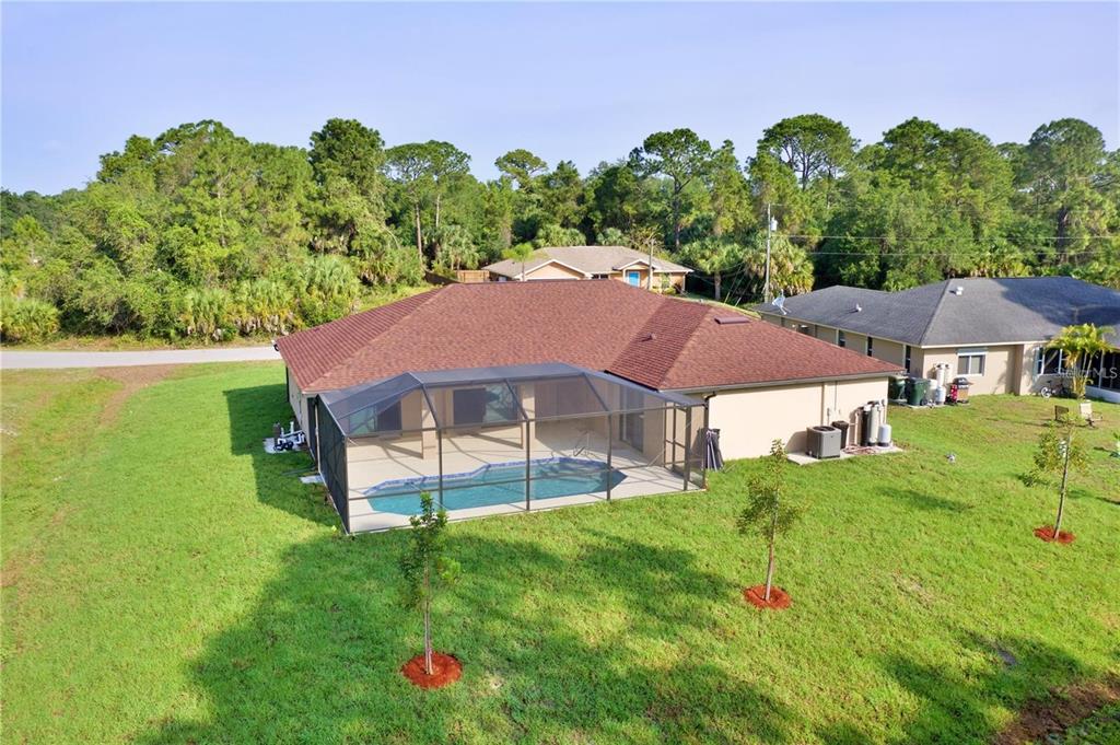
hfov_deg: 65.5
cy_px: 372
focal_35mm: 28
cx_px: 560
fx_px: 870
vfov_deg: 46.3
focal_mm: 10.26
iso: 100
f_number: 5
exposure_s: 1/320
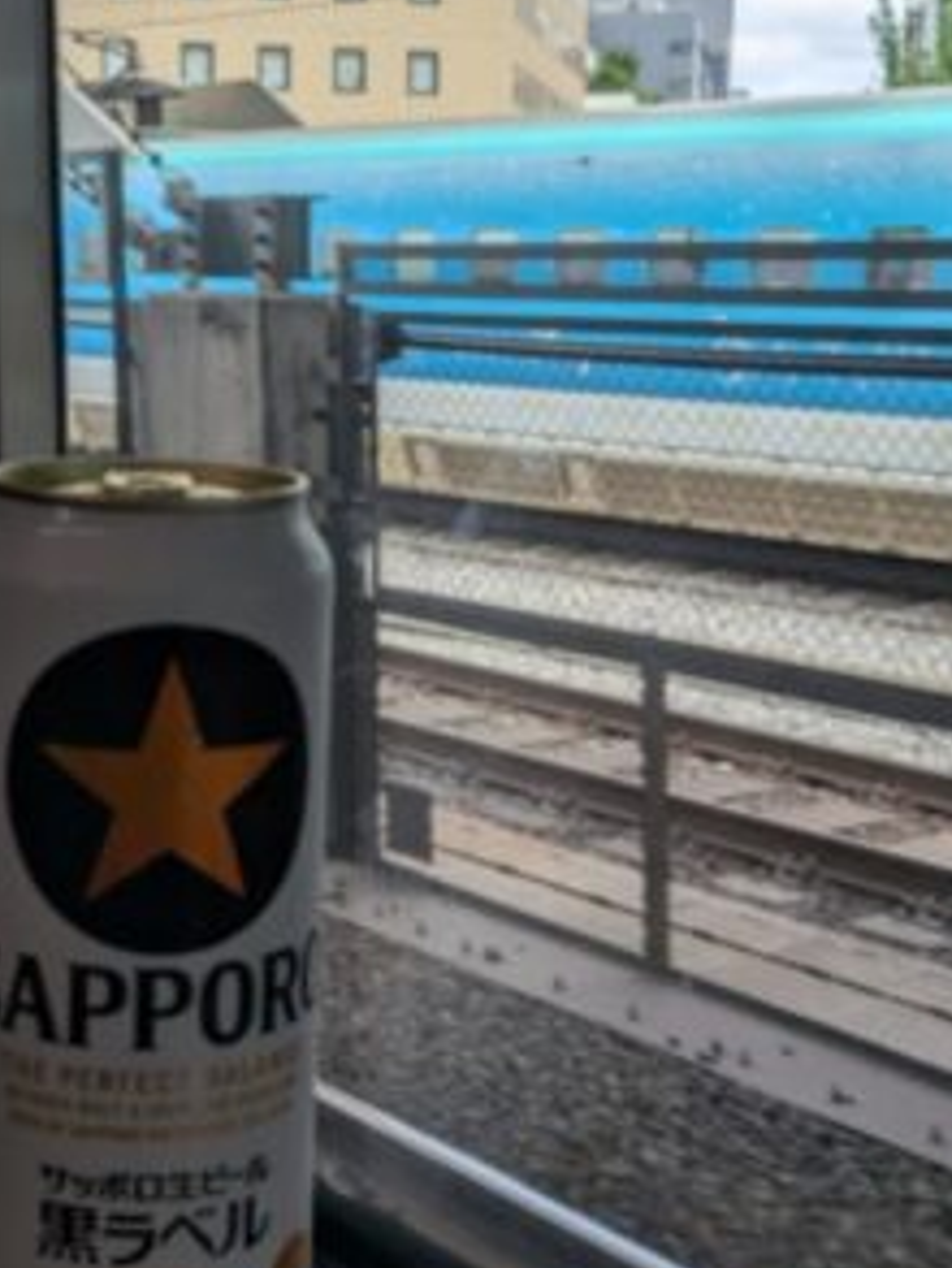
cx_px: 260
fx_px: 2125
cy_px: 638
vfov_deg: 33.2
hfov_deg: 25.0
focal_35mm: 58
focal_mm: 5.43
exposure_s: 1/602
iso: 34
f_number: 1.89
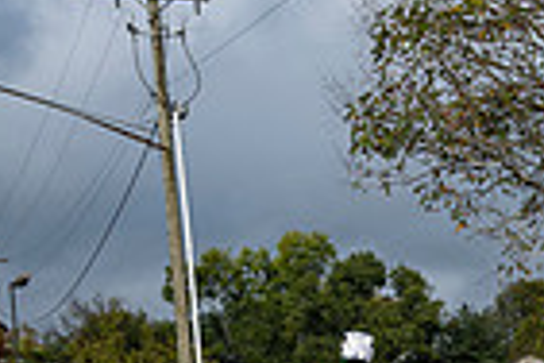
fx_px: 1587
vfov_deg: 11.9
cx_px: 694
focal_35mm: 105
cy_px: 674
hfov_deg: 18.2
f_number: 4
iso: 125
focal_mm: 25.5
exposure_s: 1/1600
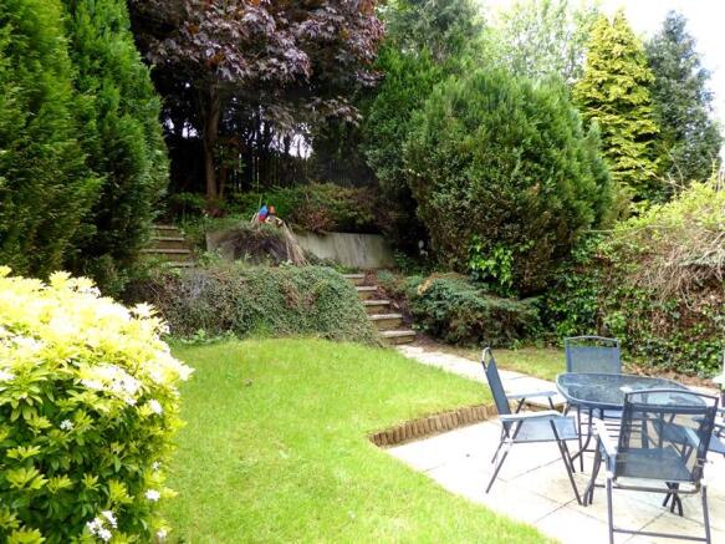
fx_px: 523
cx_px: 362
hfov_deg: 69.4
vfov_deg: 54.9
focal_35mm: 25
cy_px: 272
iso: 200
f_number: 3.3
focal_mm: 4.3
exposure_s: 1/250
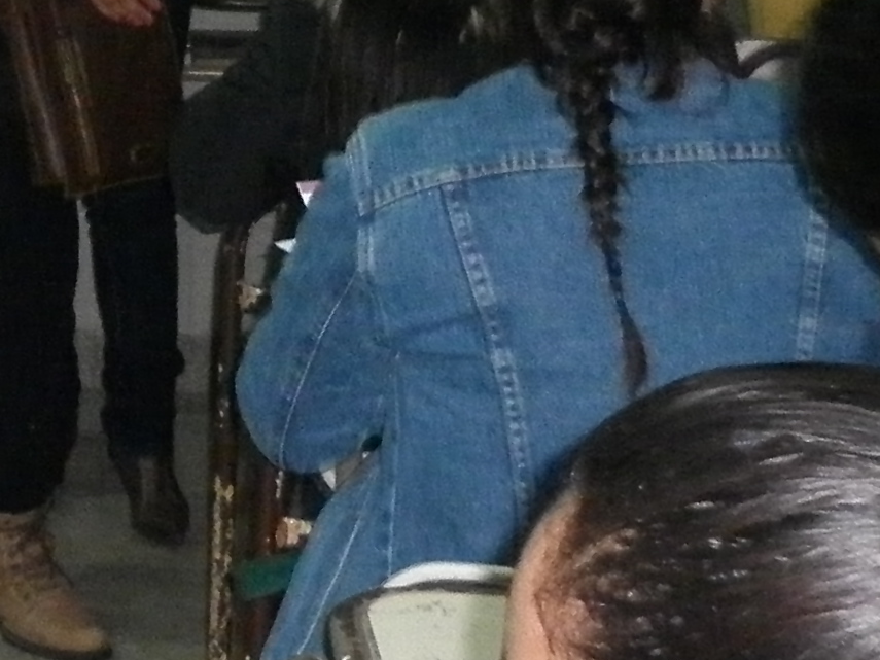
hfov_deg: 14.2
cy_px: -96
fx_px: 3330
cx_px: -412
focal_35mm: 131
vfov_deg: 11.1
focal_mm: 5
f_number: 2.8
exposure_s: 1/30
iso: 250
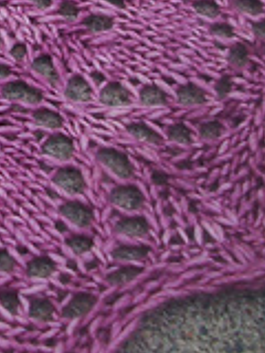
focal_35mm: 128
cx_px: -199
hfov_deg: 10.9
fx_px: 1307
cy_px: -104
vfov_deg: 14.7
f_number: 2.8
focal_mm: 5.7
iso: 100
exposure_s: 1/50
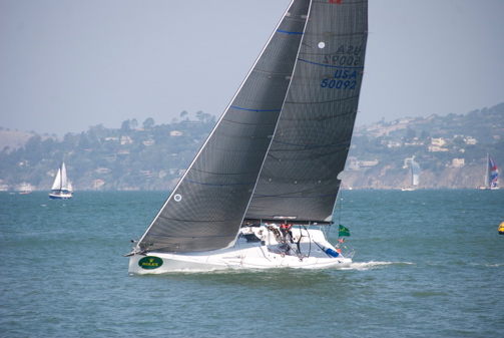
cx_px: 252
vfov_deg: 4.6
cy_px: 169
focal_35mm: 300
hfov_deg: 6.9
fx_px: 4206
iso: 320
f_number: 5.6
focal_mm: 200
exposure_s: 1/1000
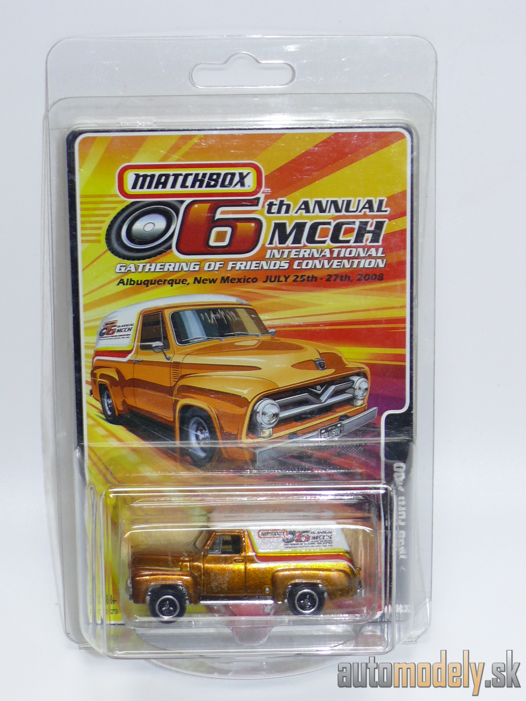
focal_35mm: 98
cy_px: 350
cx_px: 263
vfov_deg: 20.0
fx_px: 1986
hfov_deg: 15.1
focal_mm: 13.2
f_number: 3.2
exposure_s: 1/30
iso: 100
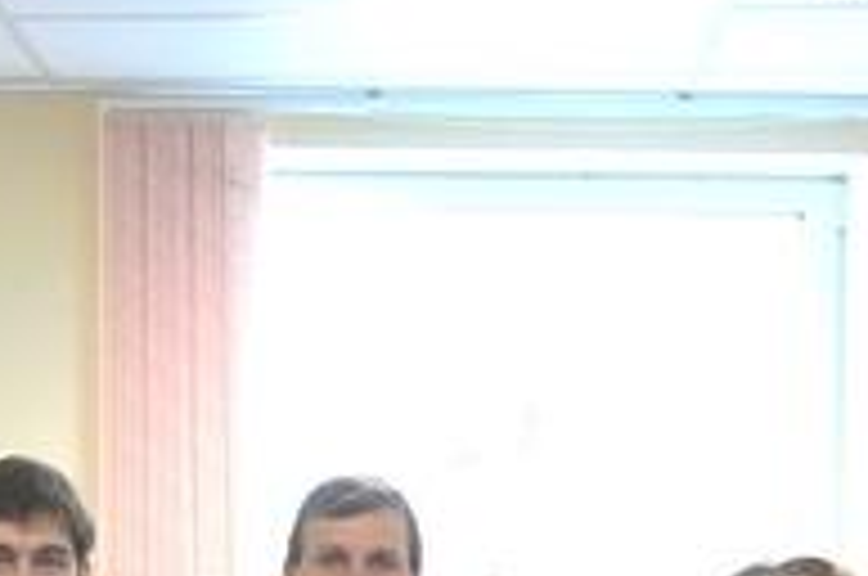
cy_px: 940
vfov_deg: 10.8
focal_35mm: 121
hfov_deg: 16.9
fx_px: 2913
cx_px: 265
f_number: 2.8
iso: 100
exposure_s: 1/20
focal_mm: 5.8
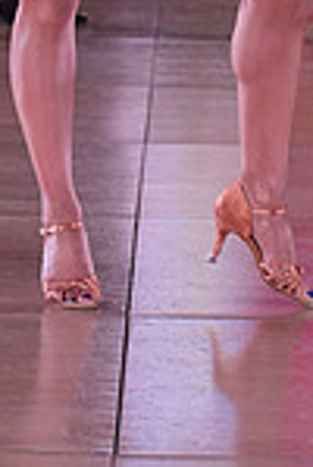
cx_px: 343
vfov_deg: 6.9
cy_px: -313
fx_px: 3777
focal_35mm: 291
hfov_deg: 4.7
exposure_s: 1/400
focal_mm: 75
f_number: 4
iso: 1600
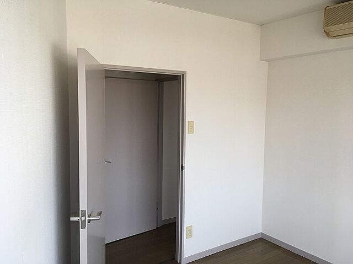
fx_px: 296
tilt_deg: -4.9
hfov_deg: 61.7
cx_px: 176
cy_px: 132
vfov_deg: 48.2
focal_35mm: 29
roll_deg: -1.2
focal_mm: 4.15
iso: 25
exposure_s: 1/120
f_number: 2.2
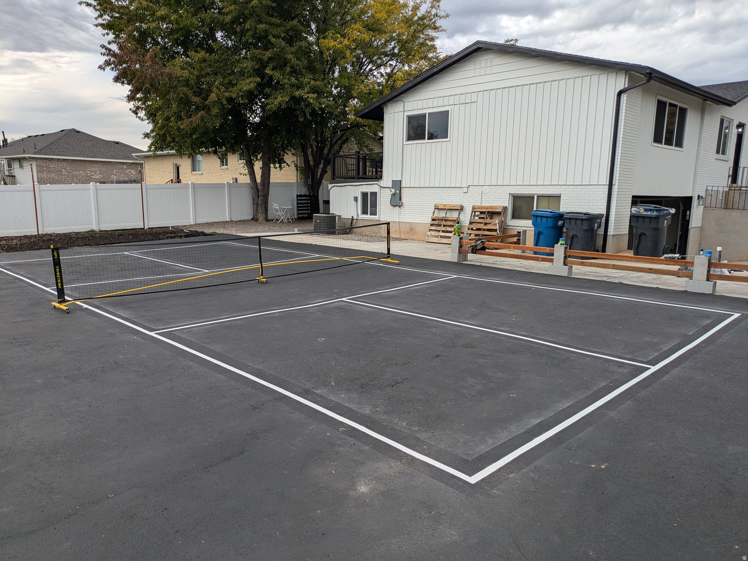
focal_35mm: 25
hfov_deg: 69.4
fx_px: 540
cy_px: 280
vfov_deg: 54.9
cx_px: 374
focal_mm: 5.43
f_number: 1.89
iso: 50
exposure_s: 1/1166
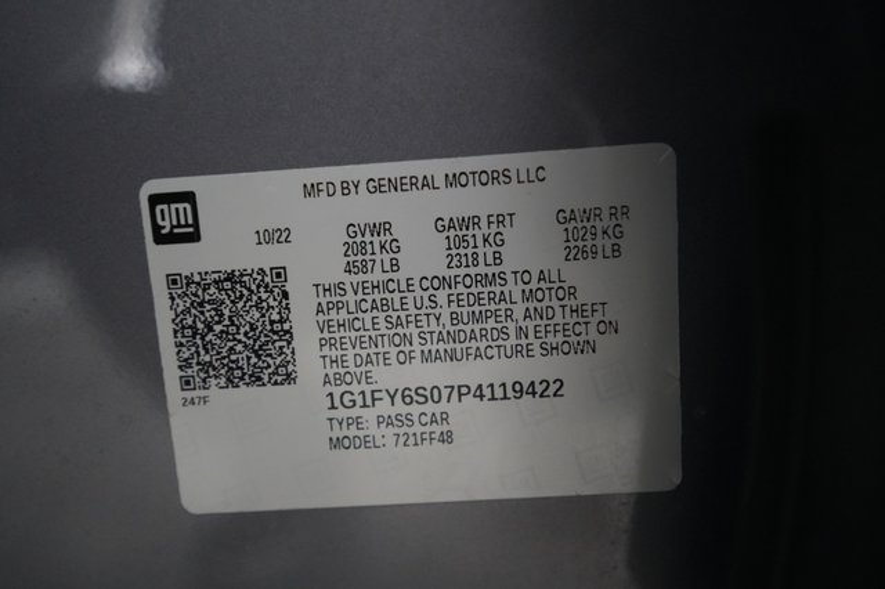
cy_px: 294
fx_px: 688
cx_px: 442
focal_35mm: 28
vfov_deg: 46.4
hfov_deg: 65.5
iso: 10000
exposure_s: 1/160
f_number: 2.8
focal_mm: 28
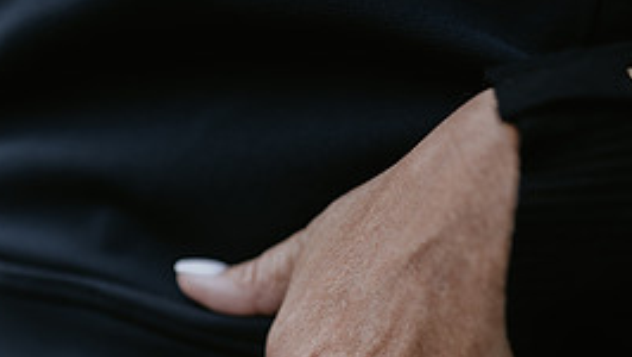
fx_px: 1040
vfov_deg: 17.5
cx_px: 322
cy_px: 531
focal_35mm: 62
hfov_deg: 33.8
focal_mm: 35
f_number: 1.8
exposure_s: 1/500
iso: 400
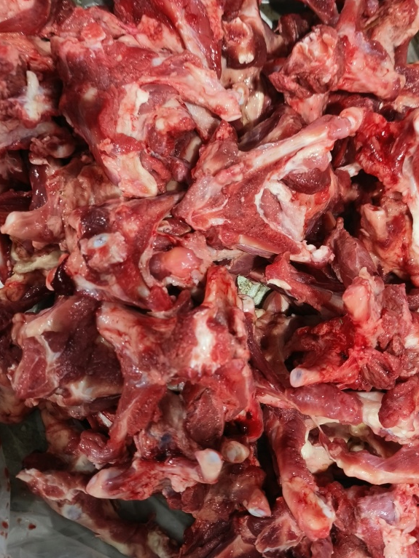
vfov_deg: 56.8
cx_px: 232
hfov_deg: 44.1
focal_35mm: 32
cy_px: 295
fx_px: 517
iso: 906
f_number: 1.75
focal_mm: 5.5
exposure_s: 1/50
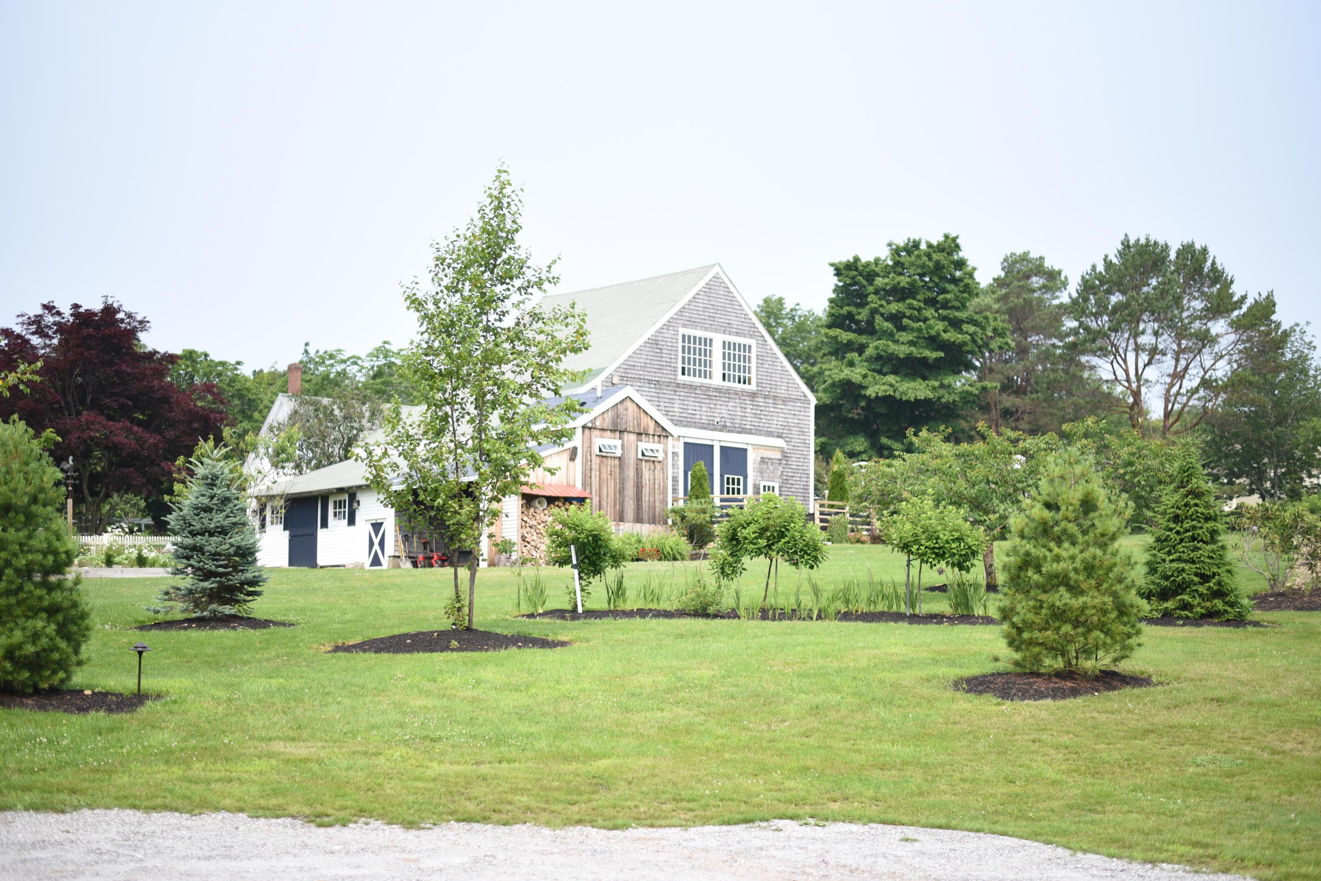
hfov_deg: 39.6
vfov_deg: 27.0
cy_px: 440
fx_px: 1835
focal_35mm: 50
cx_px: 660
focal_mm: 50
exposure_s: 1/2000
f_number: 1.8
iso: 100
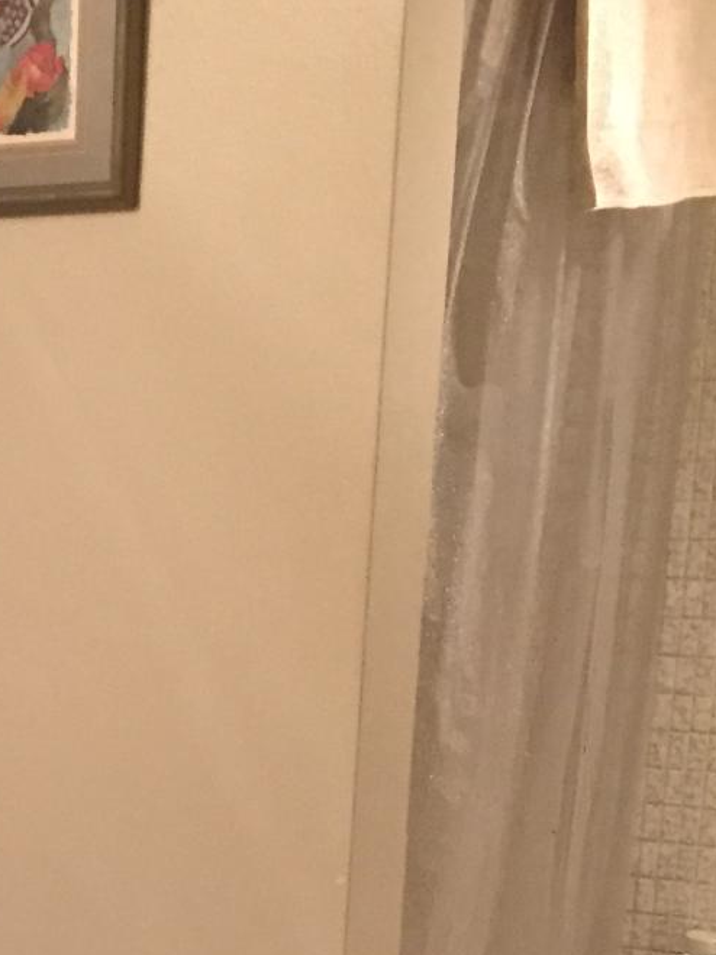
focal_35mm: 88
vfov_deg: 21.4
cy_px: 984
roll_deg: +0.9
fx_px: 2428
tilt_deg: -12.9
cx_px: -348
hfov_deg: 15.5
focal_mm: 4.15
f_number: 2.2
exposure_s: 1/30
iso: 200
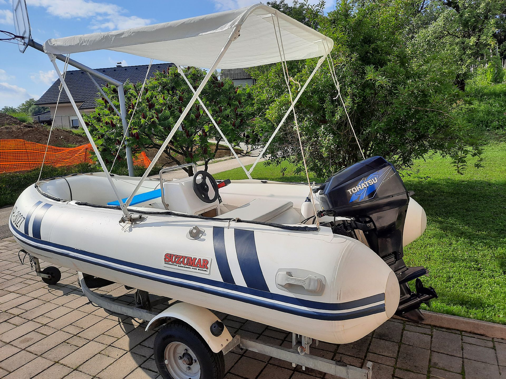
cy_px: 190
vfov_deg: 54.9
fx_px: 365
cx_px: 253
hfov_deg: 69.4
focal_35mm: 25
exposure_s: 1/1631
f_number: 2
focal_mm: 4.6
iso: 32
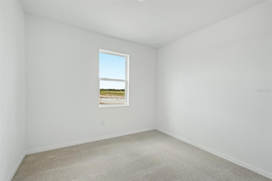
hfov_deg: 96.7
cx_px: 136
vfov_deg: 73.7
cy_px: 90
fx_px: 121
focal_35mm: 16
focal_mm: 16
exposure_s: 1/80
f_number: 8
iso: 400
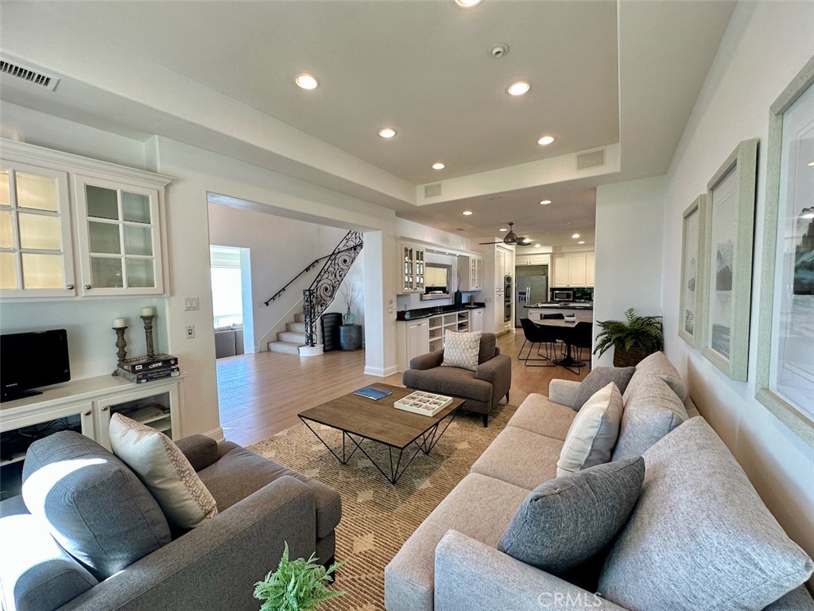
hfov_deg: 102.1
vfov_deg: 85.7
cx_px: 407
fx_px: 329
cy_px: 306
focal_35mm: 14
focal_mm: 2.22
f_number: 2.2
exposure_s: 1/120
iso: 160
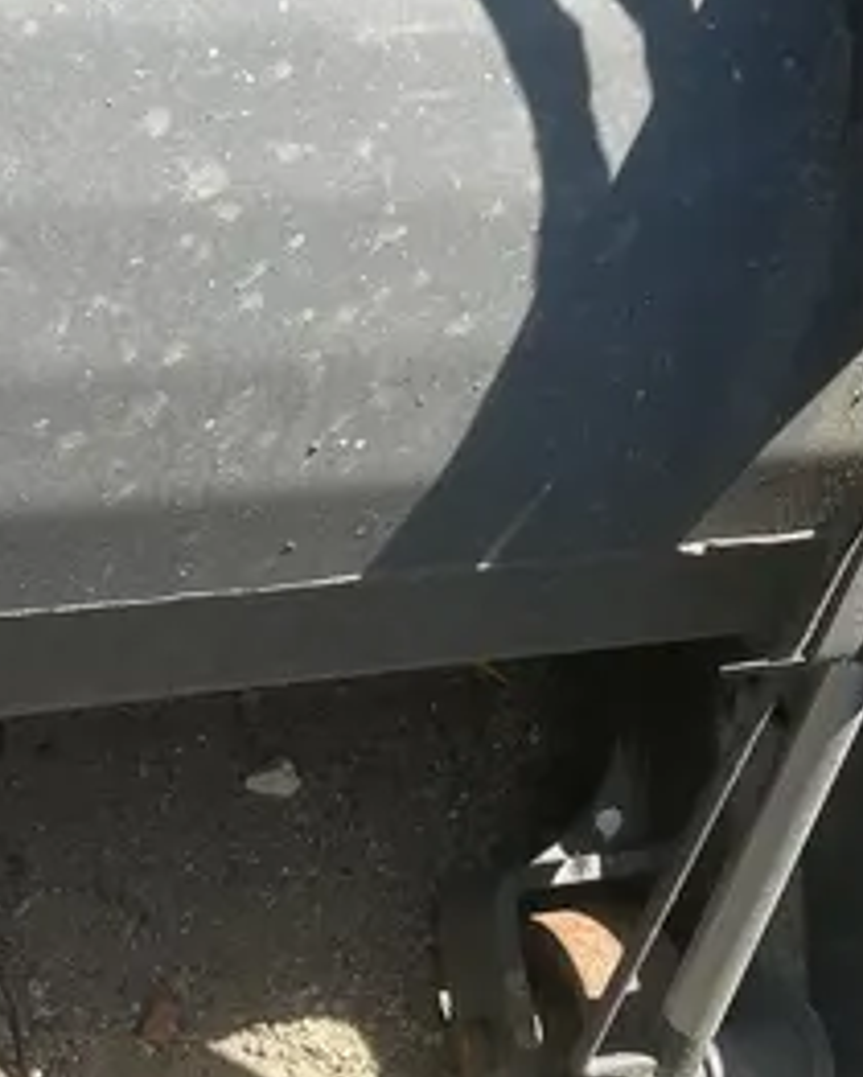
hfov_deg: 21.6
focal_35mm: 71
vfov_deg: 26.6
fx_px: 2264
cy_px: 335
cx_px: 407
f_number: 1.5
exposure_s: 1/2045
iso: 50
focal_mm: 5.7
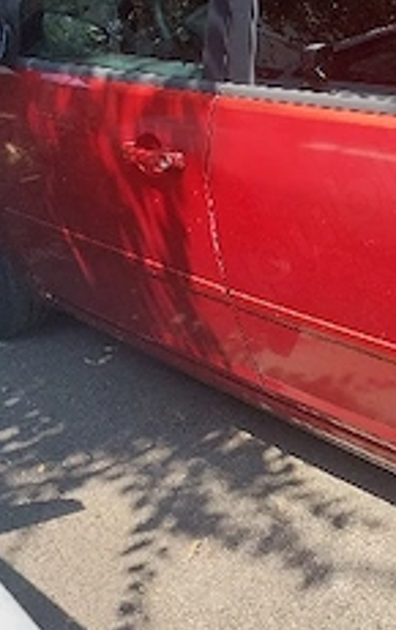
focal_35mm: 66
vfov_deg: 30.6
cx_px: 524
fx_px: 1136
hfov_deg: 18.3
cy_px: 172
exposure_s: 1/244
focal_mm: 5.23
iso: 25
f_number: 1.8
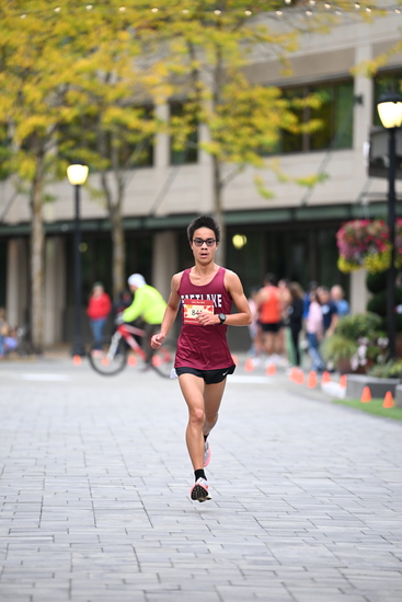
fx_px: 3348
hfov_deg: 6.9
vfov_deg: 10.3
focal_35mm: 200
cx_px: 201
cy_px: 301
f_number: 2.8
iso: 1600
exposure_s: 1/800
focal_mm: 200
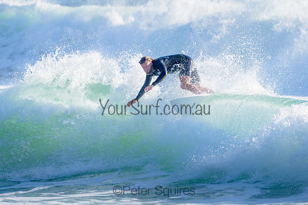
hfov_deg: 3.4
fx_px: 5246
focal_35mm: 613
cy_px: 79
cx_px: 172
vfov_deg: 2.2
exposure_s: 1/2000
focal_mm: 500
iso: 250
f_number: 5.6
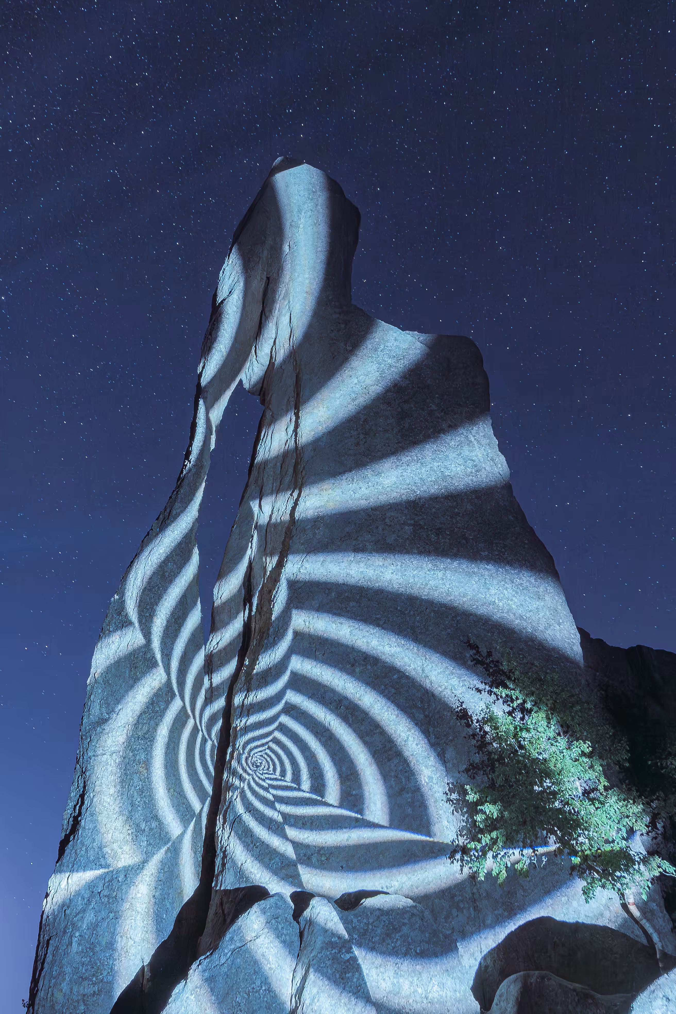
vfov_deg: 73.7
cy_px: 507
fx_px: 676
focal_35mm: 24
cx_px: 338
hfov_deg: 53.1
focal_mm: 16
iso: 500
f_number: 5.6
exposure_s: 20
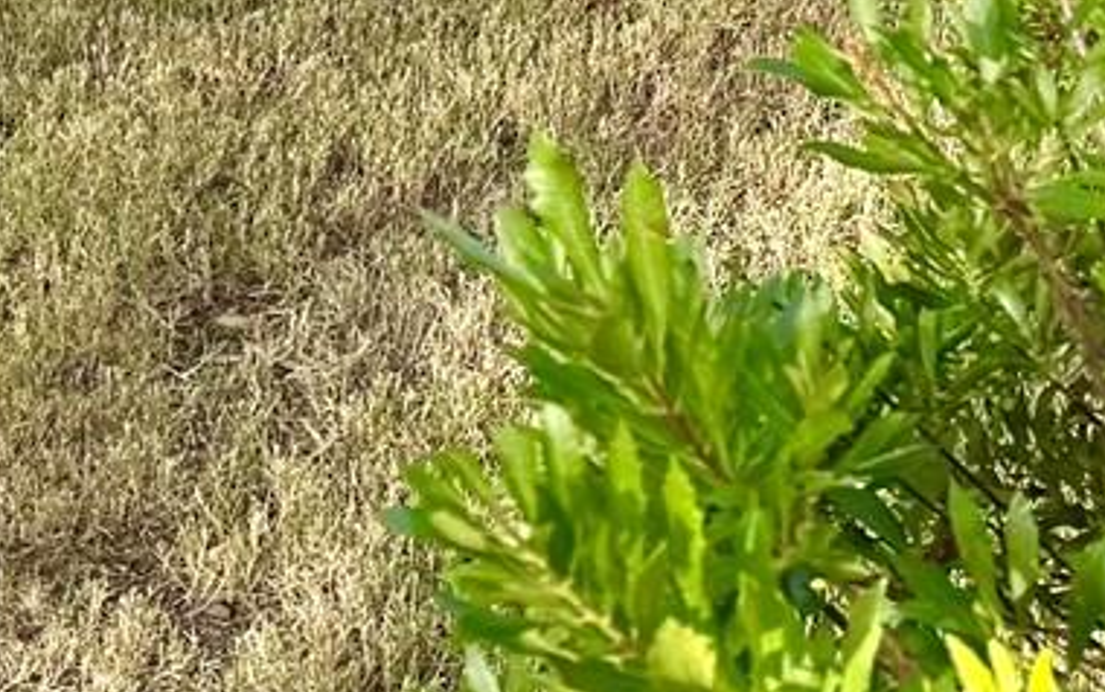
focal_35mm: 137
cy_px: -1372
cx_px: 1224
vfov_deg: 8.2
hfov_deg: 14.9
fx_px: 4128
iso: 80
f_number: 1.78
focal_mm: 6.76
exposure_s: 1/2232
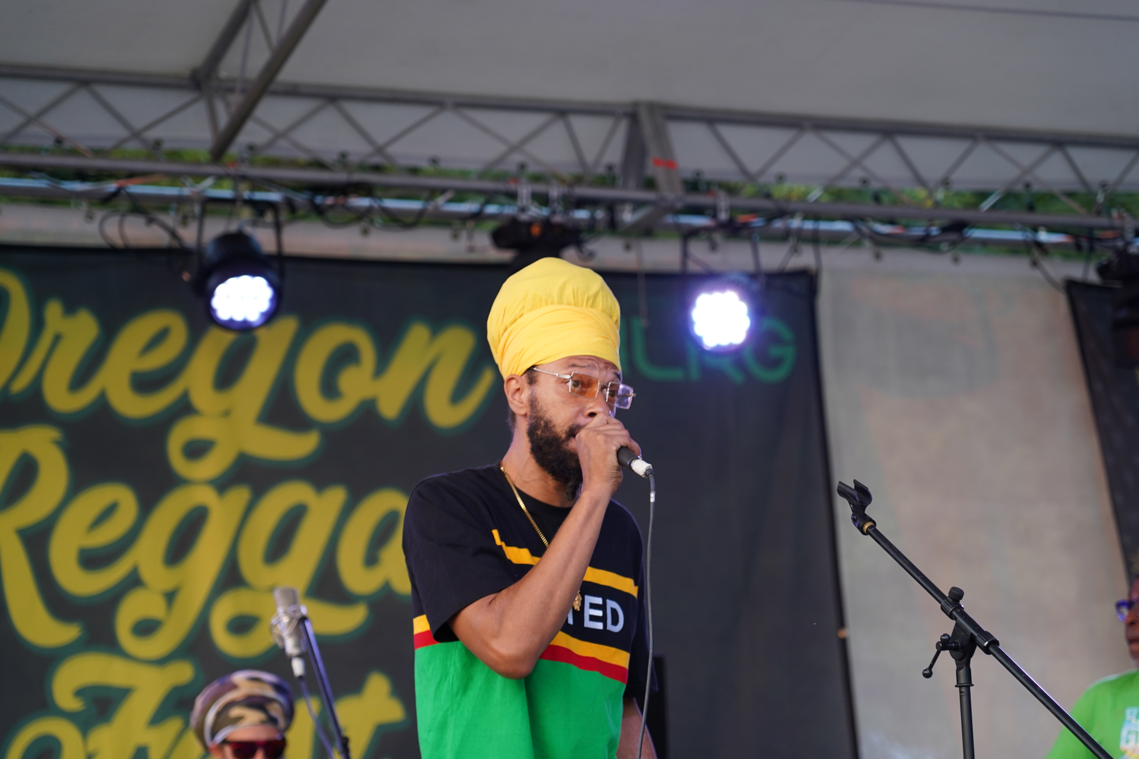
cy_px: 380
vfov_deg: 13.0
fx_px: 3322
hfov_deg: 19.5
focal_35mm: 105
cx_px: 570
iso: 800
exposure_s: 1/160
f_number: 4
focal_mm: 105
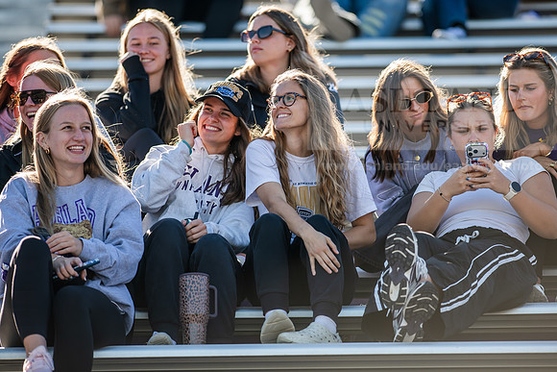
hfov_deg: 6.9
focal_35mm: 300
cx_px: 278
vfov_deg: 4.6
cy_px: 186
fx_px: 4643
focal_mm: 300
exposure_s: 1/800
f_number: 3.5
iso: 160
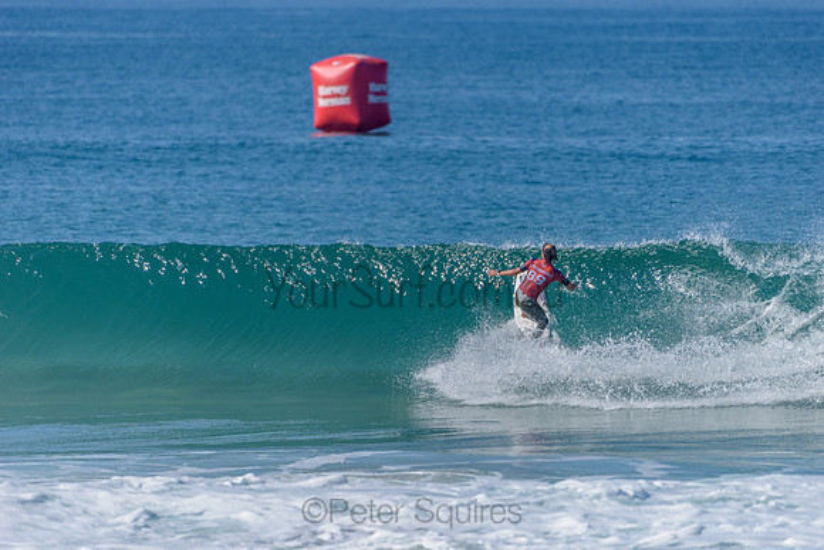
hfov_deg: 4.1
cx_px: 412
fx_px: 11447
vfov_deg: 2.8
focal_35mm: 500
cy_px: 275
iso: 160
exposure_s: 1/2000
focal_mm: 500
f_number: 5.6
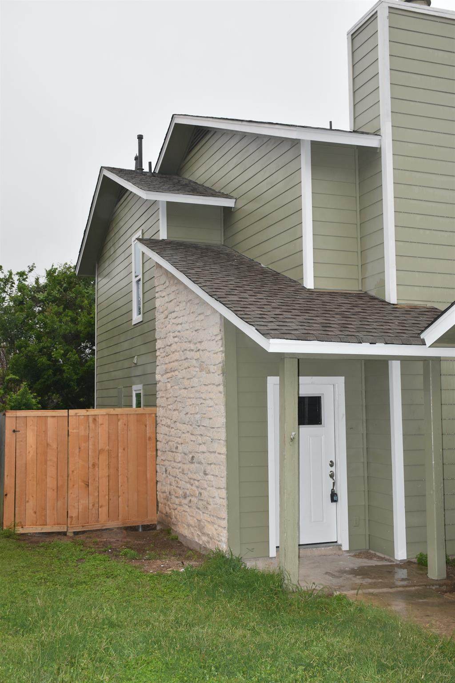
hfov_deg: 34.2
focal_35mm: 39
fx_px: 739
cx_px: 228
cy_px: 342
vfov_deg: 49.6
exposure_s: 1/125
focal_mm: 26
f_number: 5.6
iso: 280
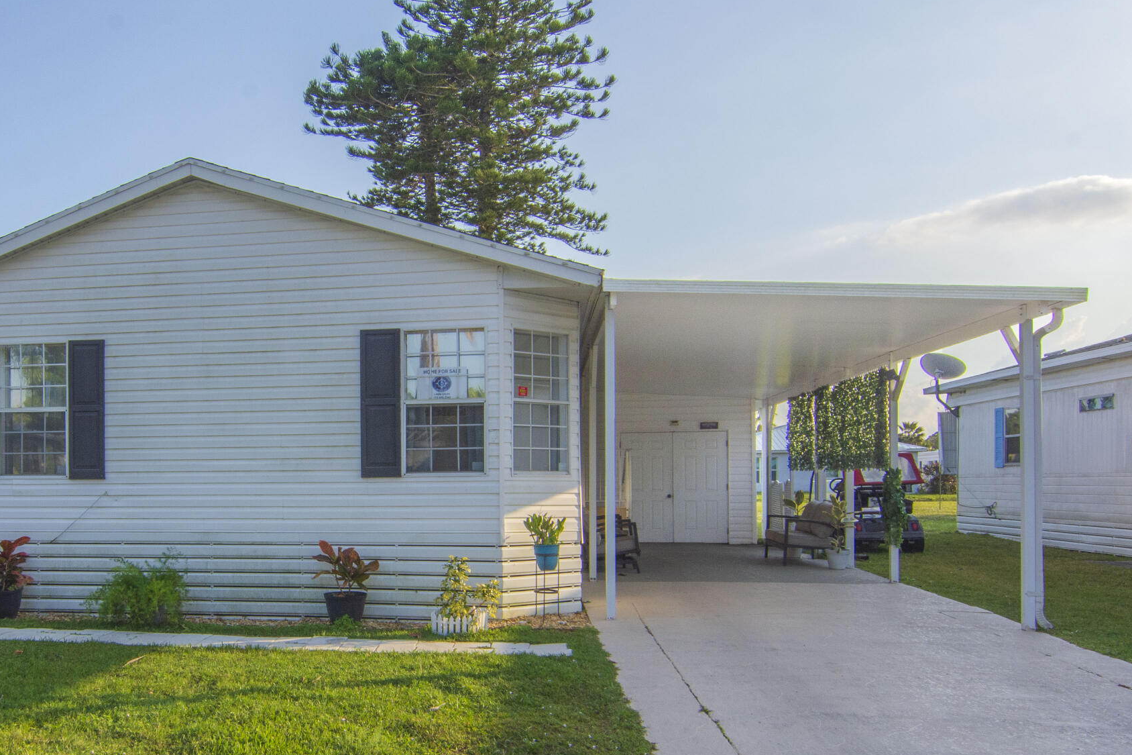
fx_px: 1006
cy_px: 479
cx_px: 317
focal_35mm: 32
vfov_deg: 40.8
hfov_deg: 56.5
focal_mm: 12
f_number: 14
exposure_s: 1/250
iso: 320
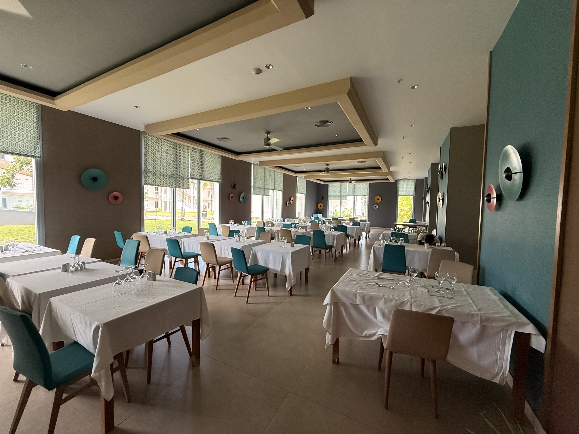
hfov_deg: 102.1
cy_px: 217
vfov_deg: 85.7
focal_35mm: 14
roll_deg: -1.0
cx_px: 290
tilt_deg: -2.8
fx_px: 234
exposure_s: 1/99
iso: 160
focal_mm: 2.22
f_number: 2.2
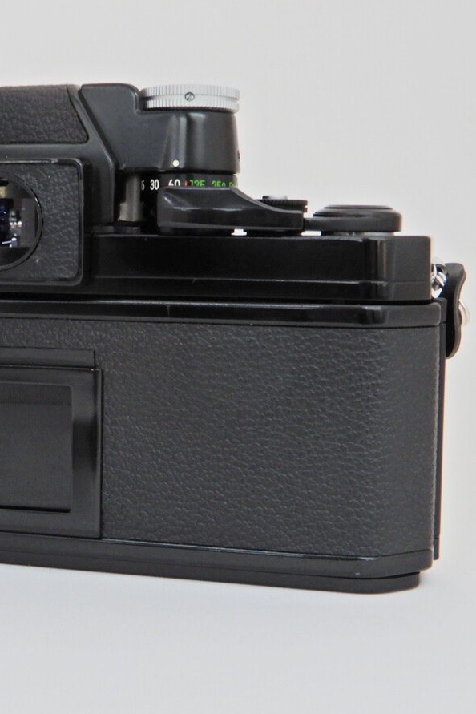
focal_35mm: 63
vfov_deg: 31.9
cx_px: 104
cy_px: 357
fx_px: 1249
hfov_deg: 21.3
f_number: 4
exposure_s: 1/30
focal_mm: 8
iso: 200
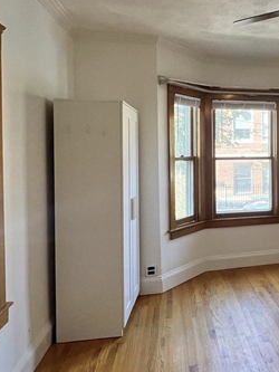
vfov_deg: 59.7
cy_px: 158
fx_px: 322
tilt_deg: -0.5
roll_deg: +0.5
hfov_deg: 41.6
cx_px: 269
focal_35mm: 30
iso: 160
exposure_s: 1/120
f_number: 1.8
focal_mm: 1.57
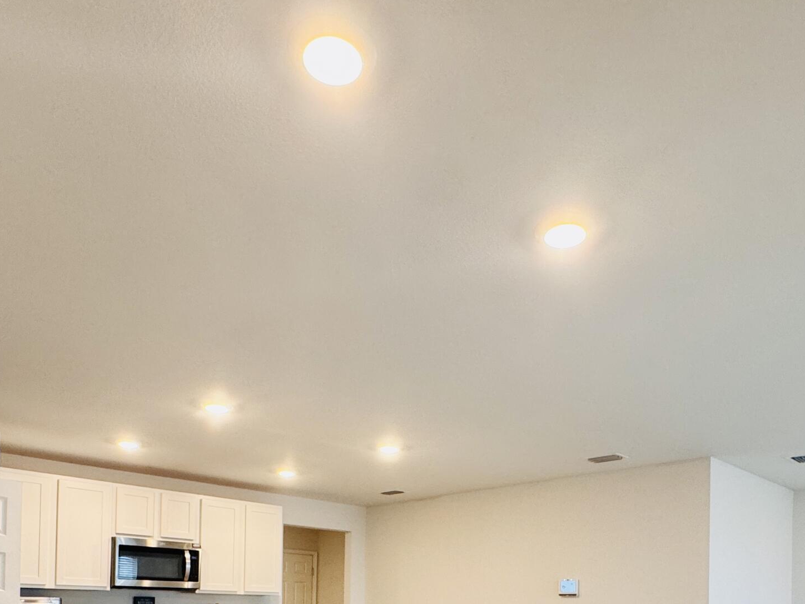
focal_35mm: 29
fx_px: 674
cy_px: 602
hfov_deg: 61.6
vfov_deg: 41.9
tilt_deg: +0.3
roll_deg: -1.3
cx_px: 428
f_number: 2.2
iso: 160
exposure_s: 1/60
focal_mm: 2.22
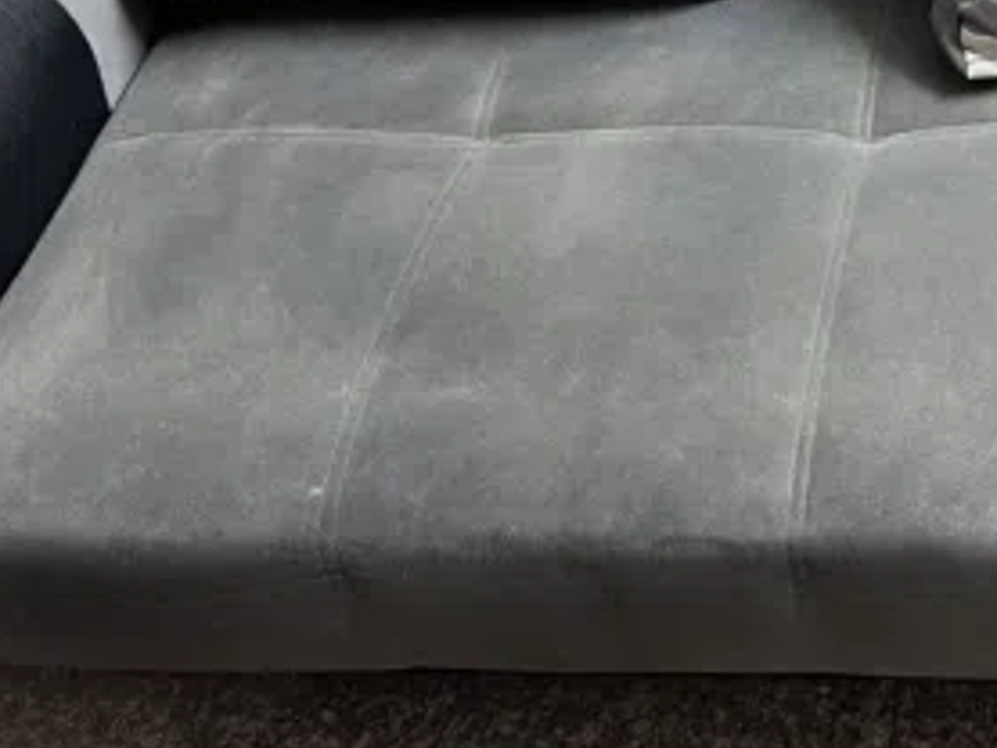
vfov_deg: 22.9
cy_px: -83
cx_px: 1033
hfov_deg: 29.7
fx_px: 1729
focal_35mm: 60
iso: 125
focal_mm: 5.7
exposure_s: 1/66
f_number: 1.5
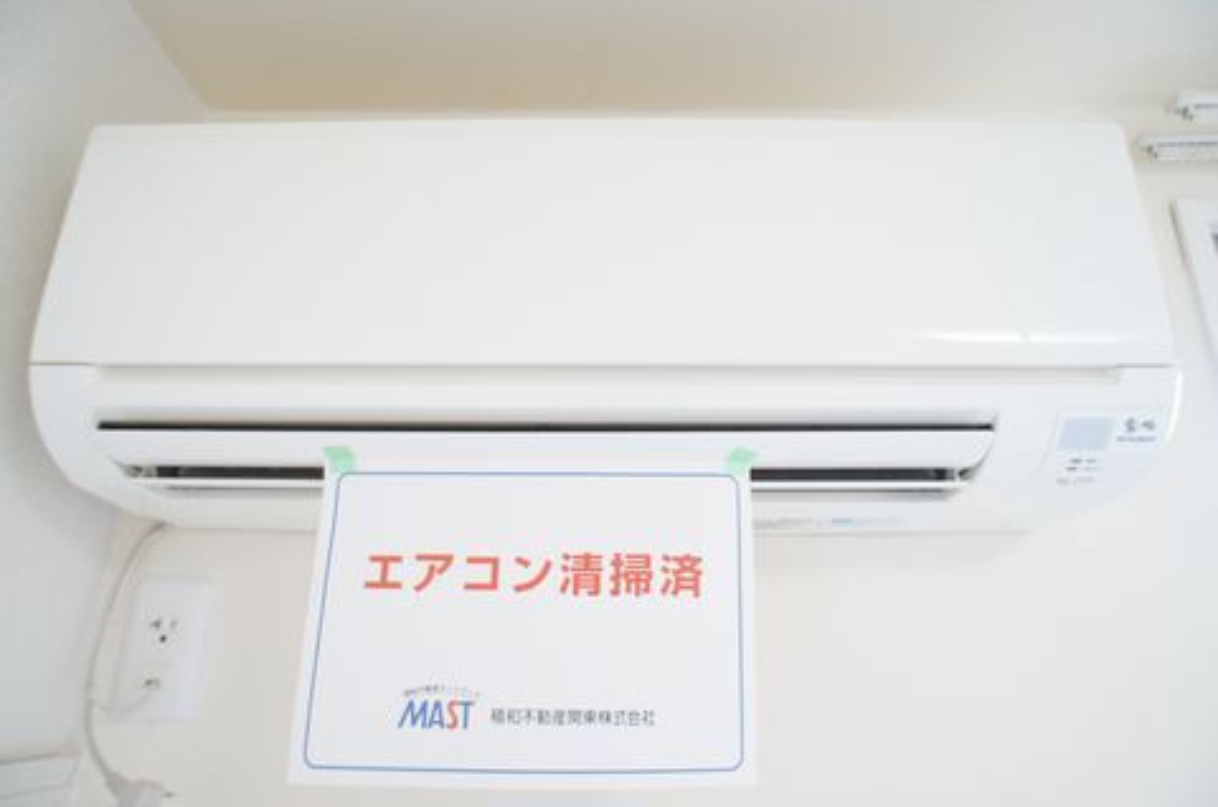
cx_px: 609
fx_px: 810
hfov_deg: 73.8
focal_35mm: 24
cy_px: 404
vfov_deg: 52.9
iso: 640
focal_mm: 16
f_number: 4
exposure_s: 1/60
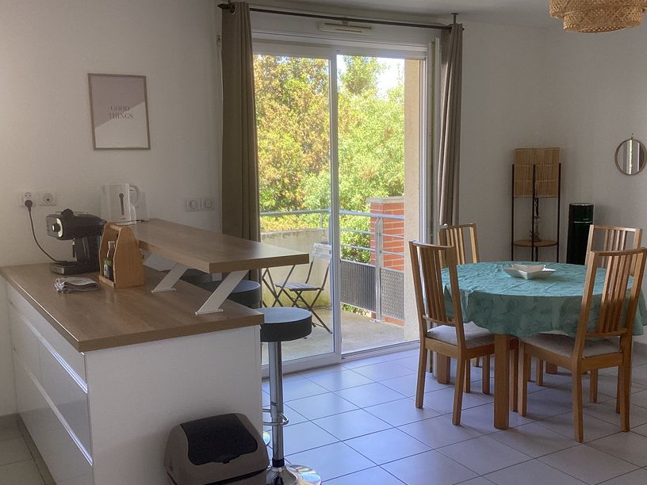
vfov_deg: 37.7
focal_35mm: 38
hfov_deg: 48.9
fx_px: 710
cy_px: 269
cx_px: 351
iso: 40
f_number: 2.4
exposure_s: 1/120
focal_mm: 3.3
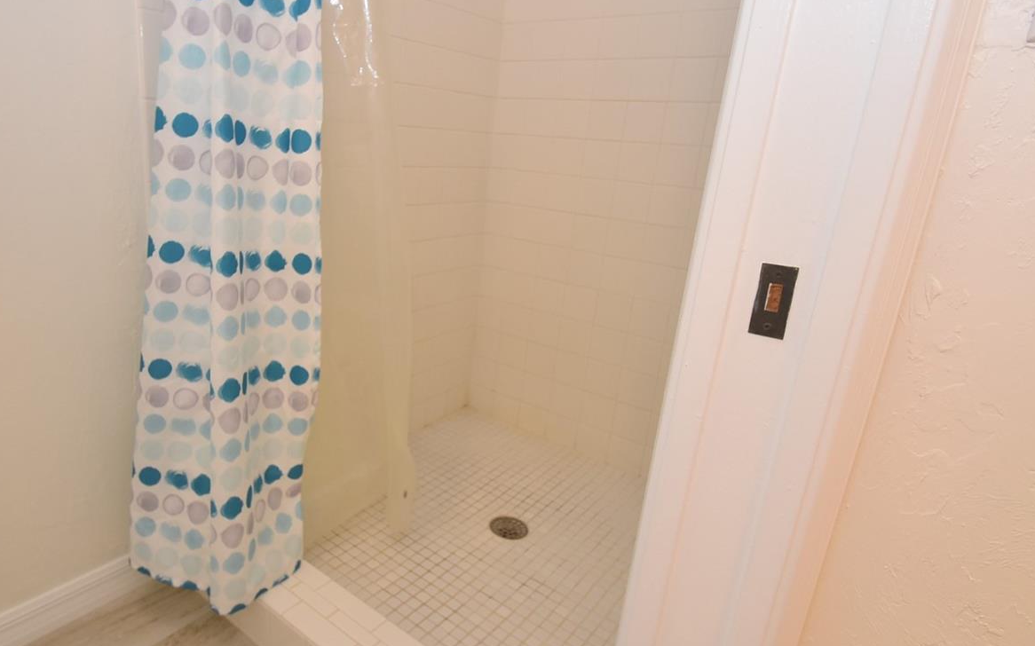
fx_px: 592
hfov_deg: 81.6
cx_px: 429
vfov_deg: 57.2
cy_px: 299
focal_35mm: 21
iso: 800
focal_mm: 10
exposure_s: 1/80
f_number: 4.5
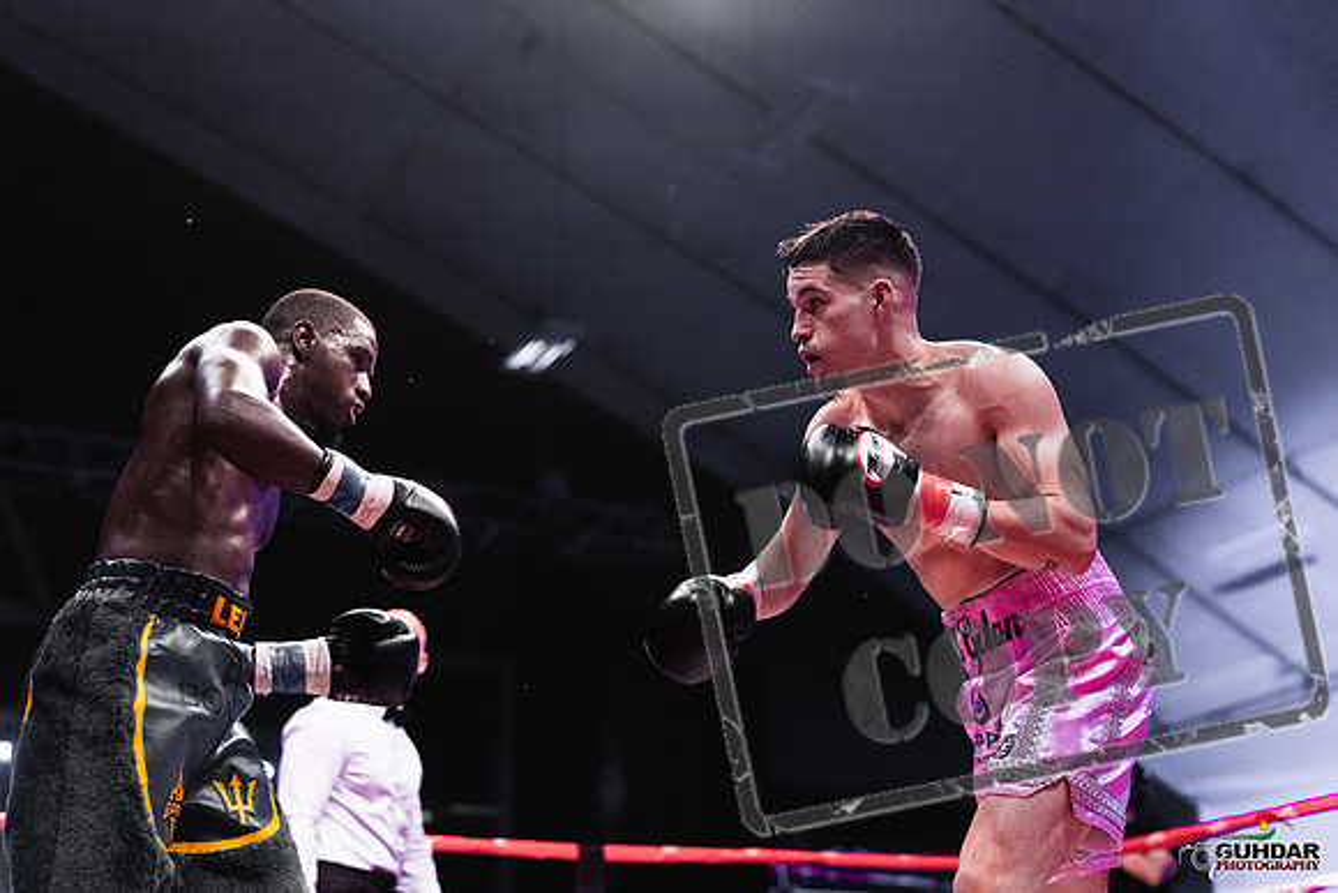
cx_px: 669
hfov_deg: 38.2
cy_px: 446
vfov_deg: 26.0
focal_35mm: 52
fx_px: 1933
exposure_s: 1/1000
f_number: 2.5
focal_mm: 52
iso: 4000
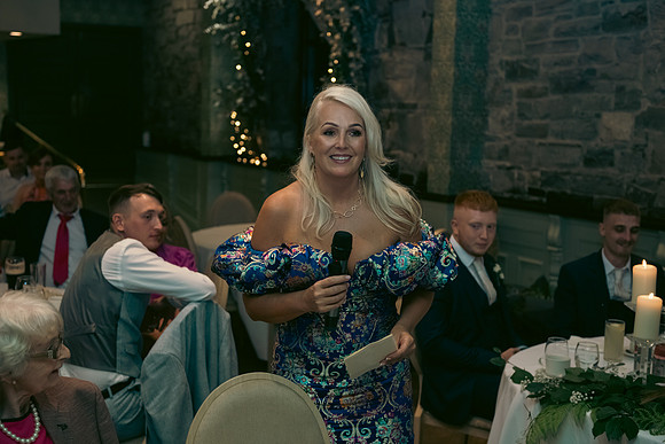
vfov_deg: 24.6
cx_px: 332
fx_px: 1016
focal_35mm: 55
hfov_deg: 36.2
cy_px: 222
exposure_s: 1/160
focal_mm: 55
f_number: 3.5
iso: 800
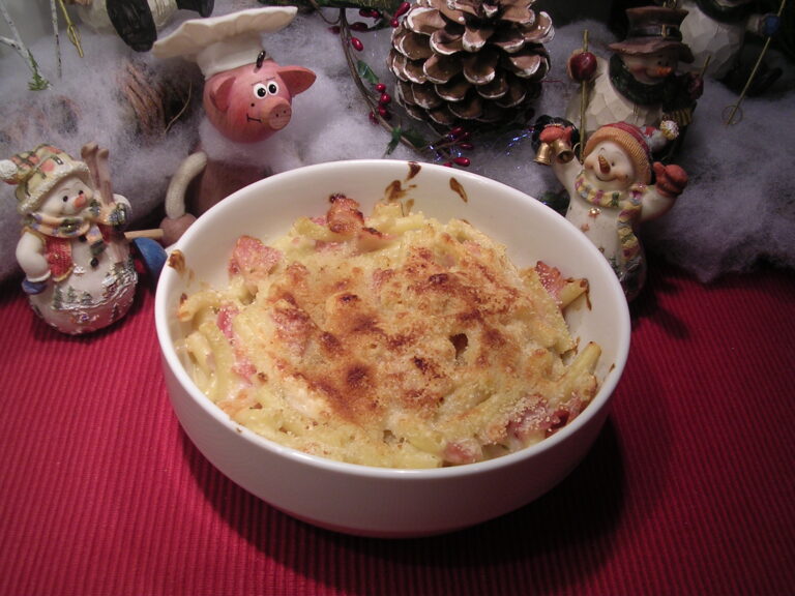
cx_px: 398
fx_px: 873
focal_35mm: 38
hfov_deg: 49.0
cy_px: 298
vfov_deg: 37.7
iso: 100
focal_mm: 5.8
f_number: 2.8
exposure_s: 1/42.5
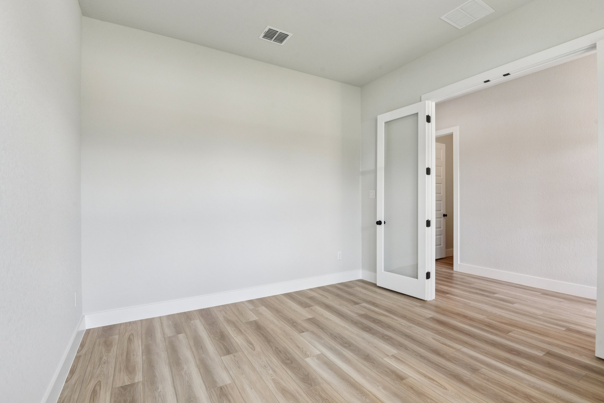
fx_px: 268
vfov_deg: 73.7
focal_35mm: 16
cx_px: 302
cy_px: 202
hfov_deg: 96.7
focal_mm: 16
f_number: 8
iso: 400
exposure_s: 1/25
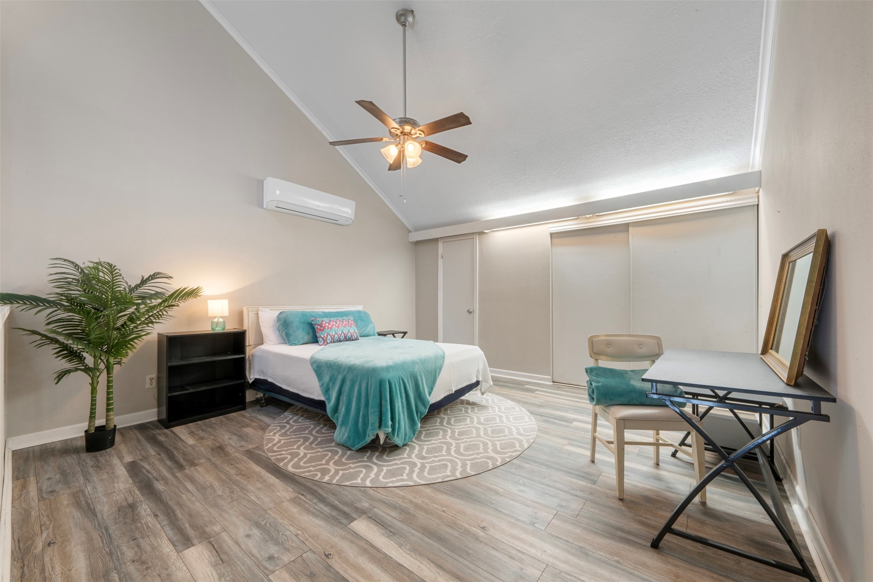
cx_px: 436
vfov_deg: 85.4
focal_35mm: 13
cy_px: 291
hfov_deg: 108.3
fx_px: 315
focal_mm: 13
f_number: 9
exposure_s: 3.2
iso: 250
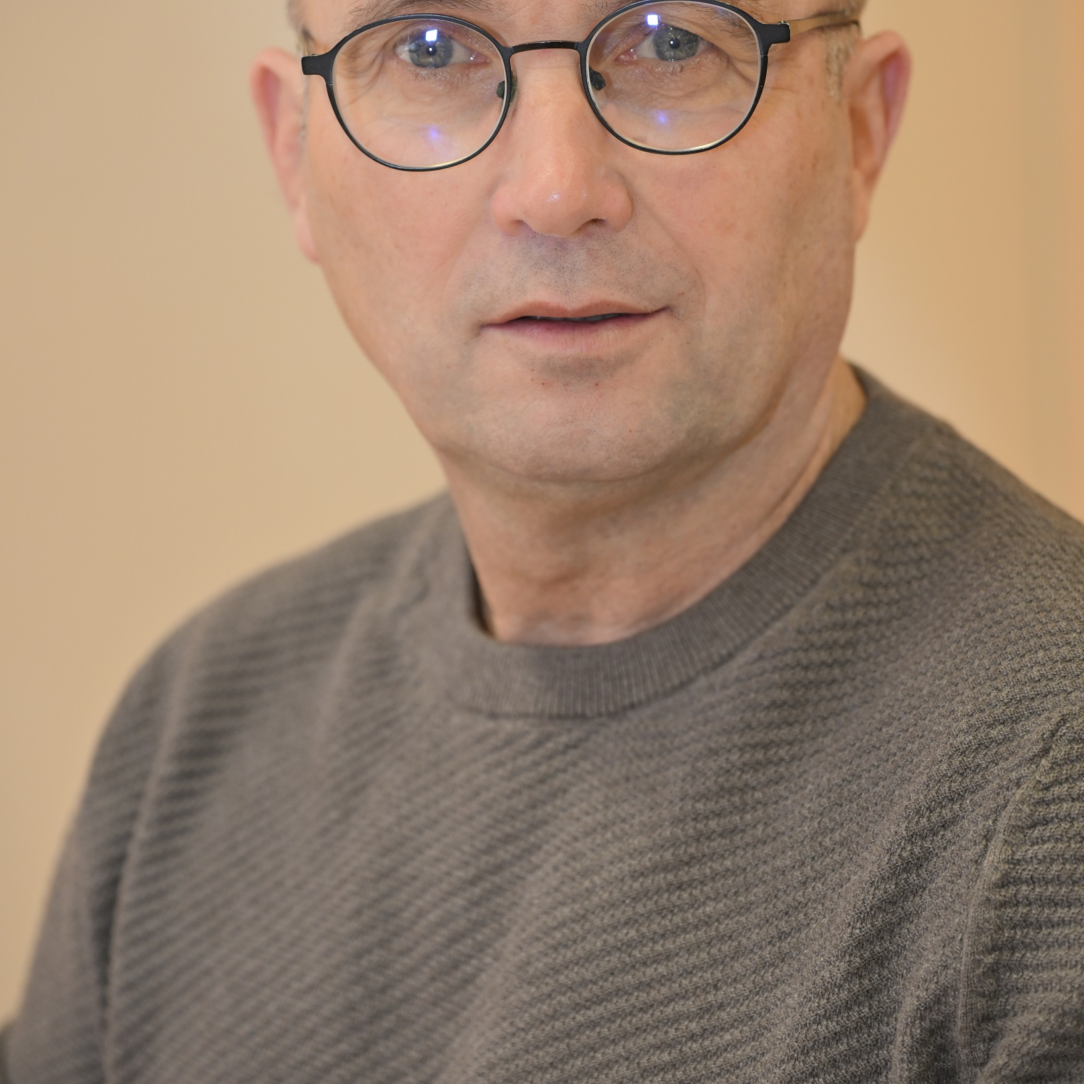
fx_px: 4464
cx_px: 542
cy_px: 434
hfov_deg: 13.8
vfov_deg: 13.8
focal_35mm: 126
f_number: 4
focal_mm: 98
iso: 450
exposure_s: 1/60
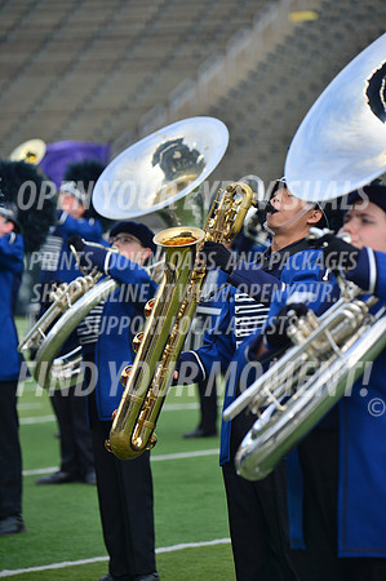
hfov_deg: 6.2
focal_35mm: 220
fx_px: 3546
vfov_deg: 9.4
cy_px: 290
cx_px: 193
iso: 200
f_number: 5.6
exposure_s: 1/1250
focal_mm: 220
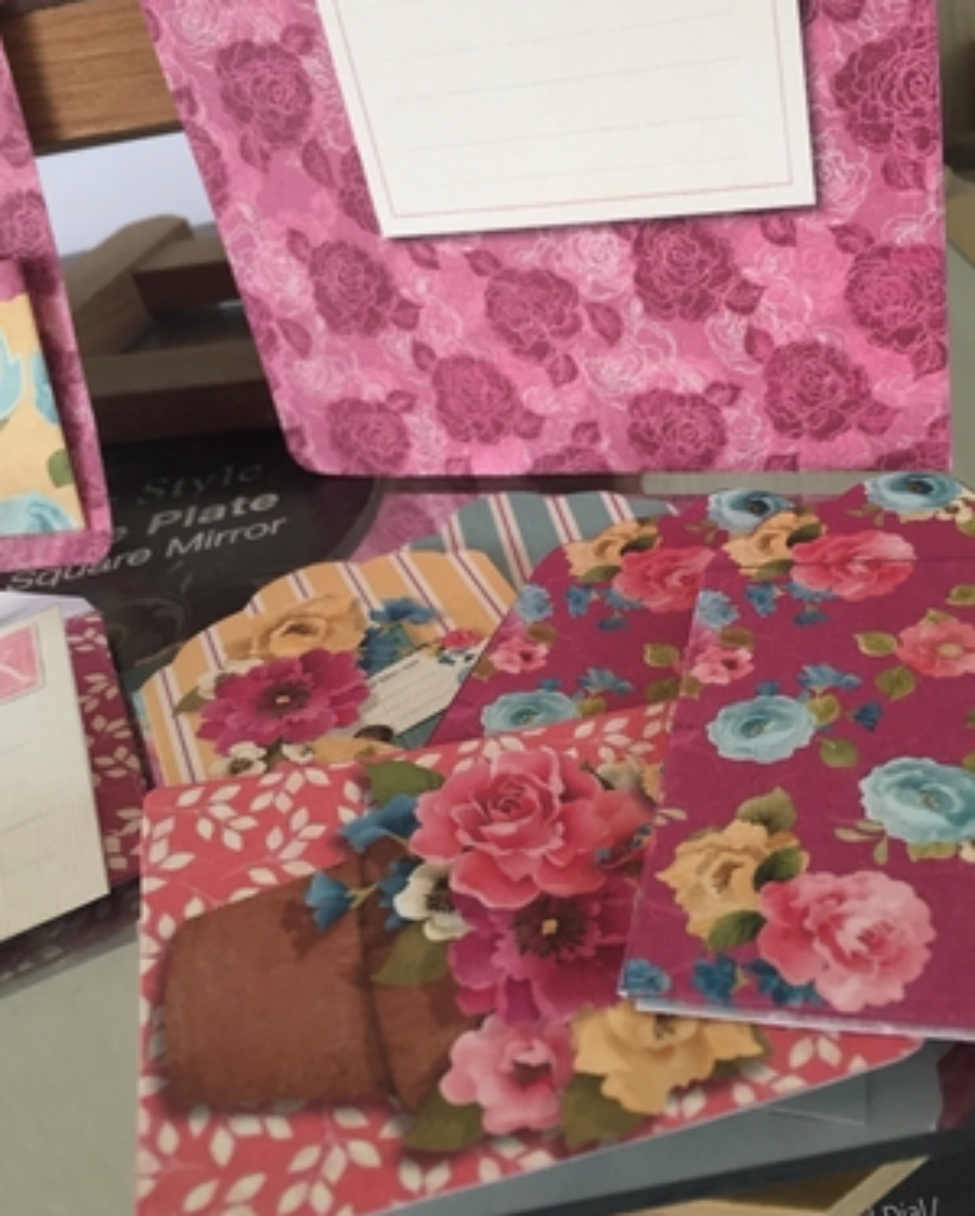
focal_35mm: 34
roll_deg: +14.2
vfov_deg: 52.8
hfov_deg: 43.3
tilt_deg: -32.4
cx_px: 544
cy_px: 579
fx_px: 1224
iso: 100
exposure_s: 1/33
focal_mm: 4.15
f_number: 2.2
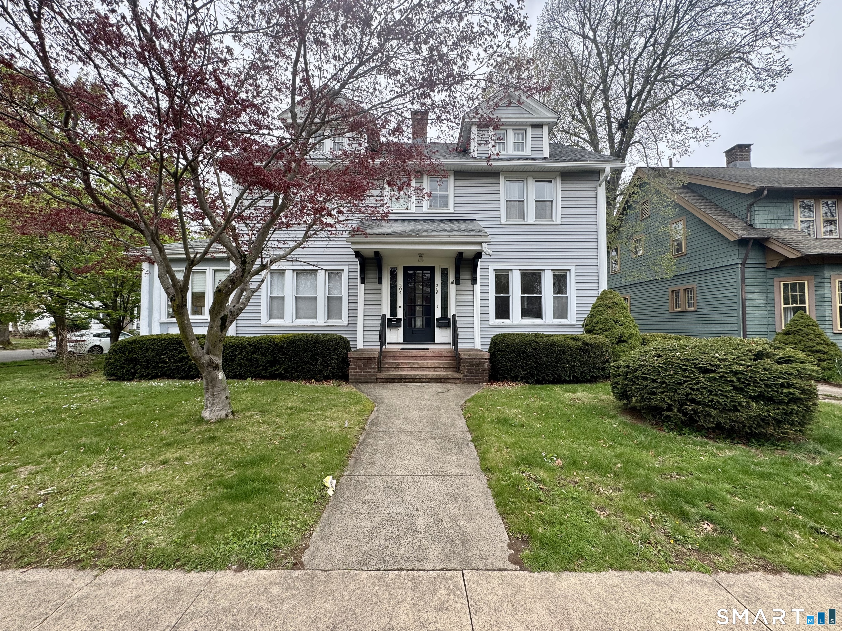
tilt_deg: +2.2
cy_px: 316
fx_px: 341
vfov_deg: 85.7
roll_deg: -0.4
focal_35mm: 14
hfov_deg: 102.1
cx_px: 421
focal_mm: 2.22
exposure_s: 1/512
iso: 40
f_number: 2.2
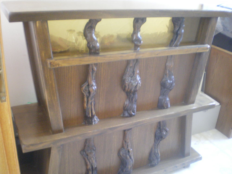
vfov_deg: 37.7
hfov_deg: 49.0
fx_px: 255
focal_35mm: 38
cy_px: 87
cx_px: 116
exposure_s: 1/5
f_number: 3.1
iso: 400
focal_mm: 6.3
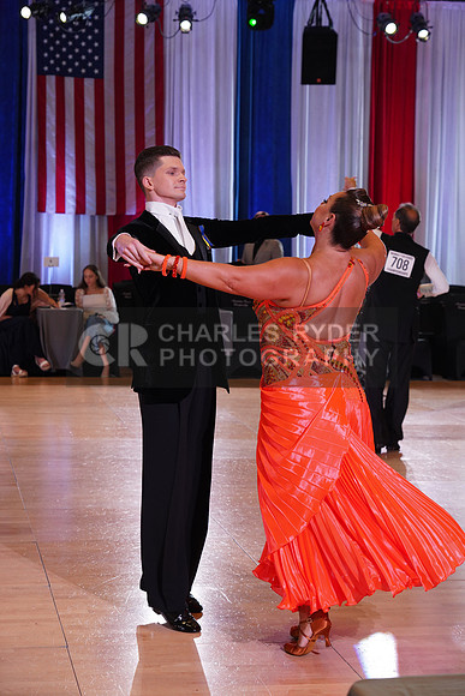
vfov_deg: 25.4
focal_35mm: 80
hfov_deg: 17.1
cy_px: 348
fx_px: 1549
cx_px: 232
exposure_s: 1/160
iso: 1600
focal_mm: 80
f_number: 6.3
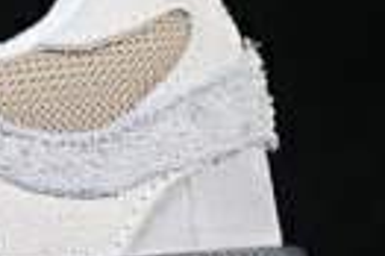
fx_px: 4475
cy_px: 91
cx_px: -370
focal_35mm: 419
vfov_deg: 3.3
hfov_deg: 4.8
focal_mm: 50
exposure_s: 1/80
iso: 160
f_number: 8
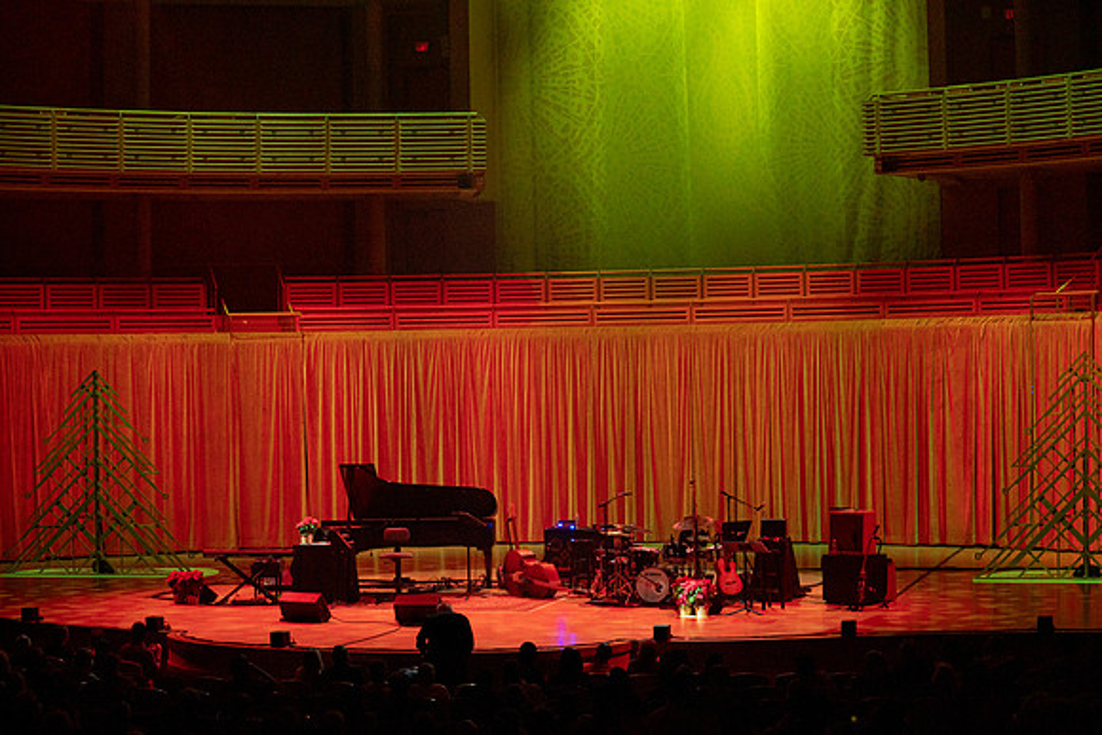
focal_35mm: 71
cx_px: 551
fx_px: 2166
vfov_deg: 19.3
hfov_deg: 28.5
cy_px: 368
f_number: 4.5
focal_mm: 70
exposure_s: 1/250
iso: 2500
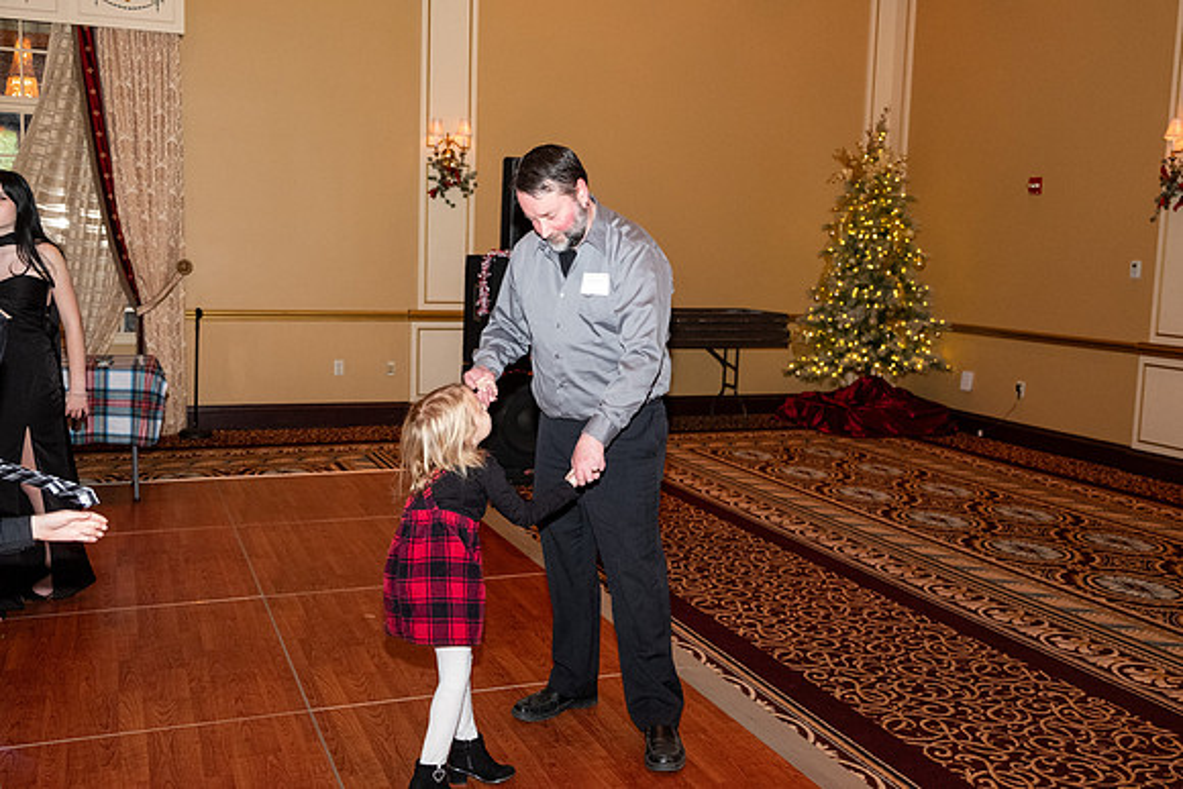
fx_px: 1109
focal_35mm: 34
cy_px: 394
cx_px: 592
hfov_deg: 56.1
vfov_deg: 39.2
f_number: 3.2
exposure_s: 1/125
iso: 2500
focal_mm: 22.3
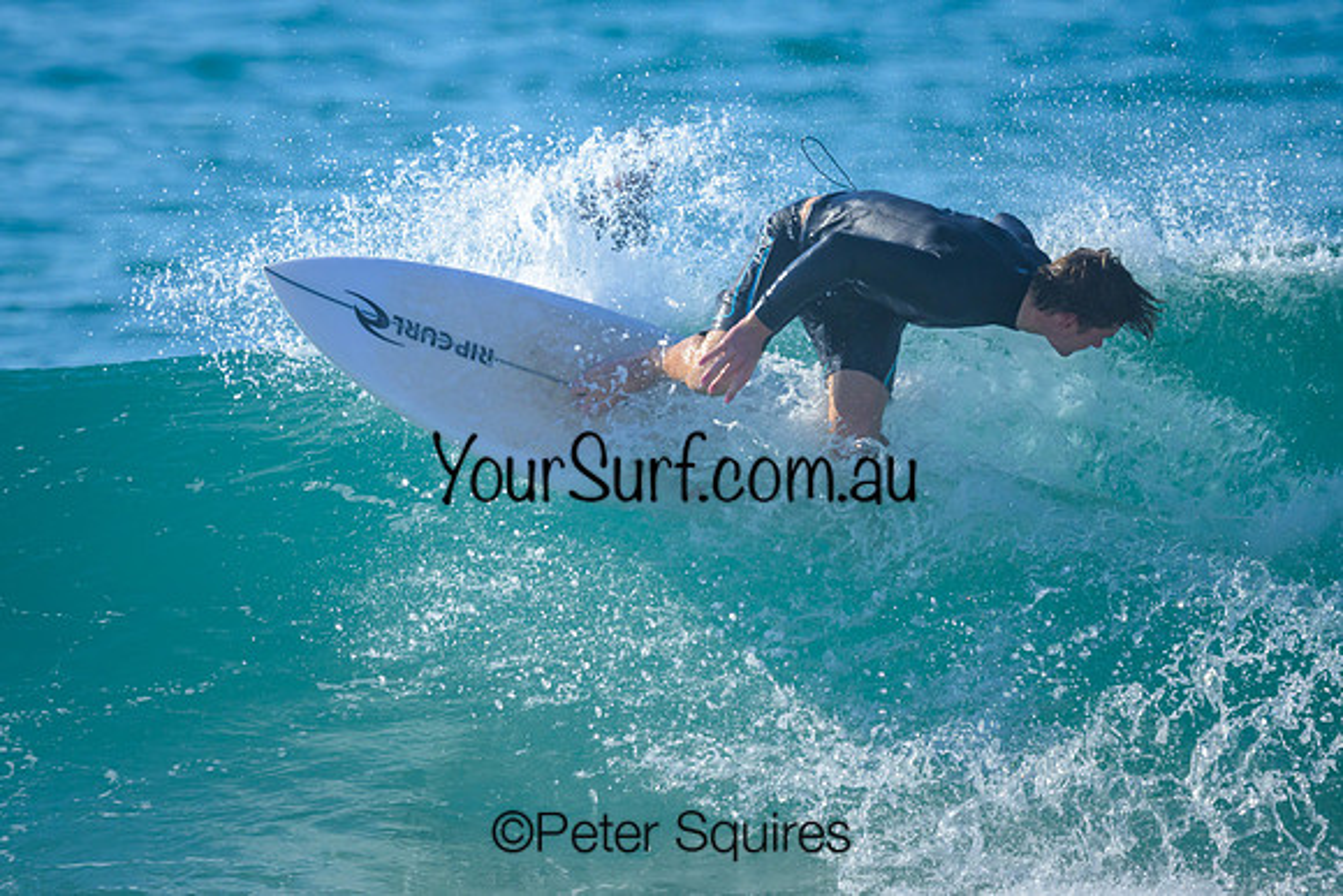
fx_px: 39703
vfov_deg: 1.3
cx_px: 659
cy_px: 300
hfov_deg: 1.9
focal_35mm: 1064
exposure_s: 1/2500
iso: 450
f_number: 6.3
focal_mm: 800
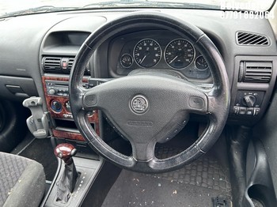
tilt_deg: -35.8
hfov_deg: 67.3
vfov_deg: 53.0
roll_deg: +6.2
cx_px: 138
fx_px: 208
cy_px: 104
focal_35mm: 26
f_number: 1.5
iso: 100
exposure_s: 1/121
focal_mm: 5.7
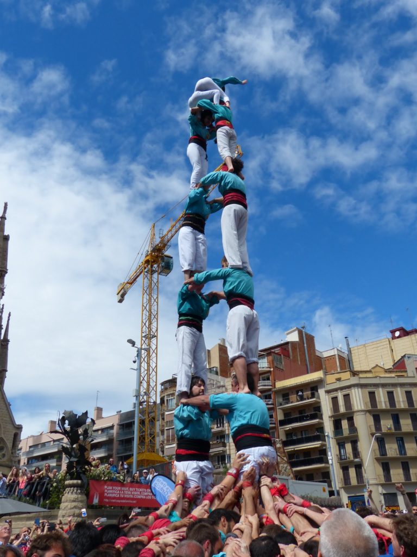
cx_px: 208
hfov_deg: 48.2
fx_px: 466
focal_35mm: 29
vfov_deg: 61.7
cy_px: 278
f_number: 4
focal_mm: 5.3
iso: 100
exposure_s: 1/1000
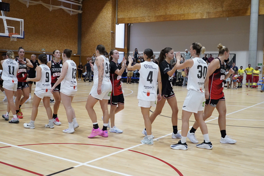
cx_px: 132
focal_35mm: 42
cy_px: 88
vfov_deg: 31.9
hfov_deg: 46.4
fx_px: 308
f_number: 3.5
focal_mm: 28
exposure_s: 1/800
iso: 6400
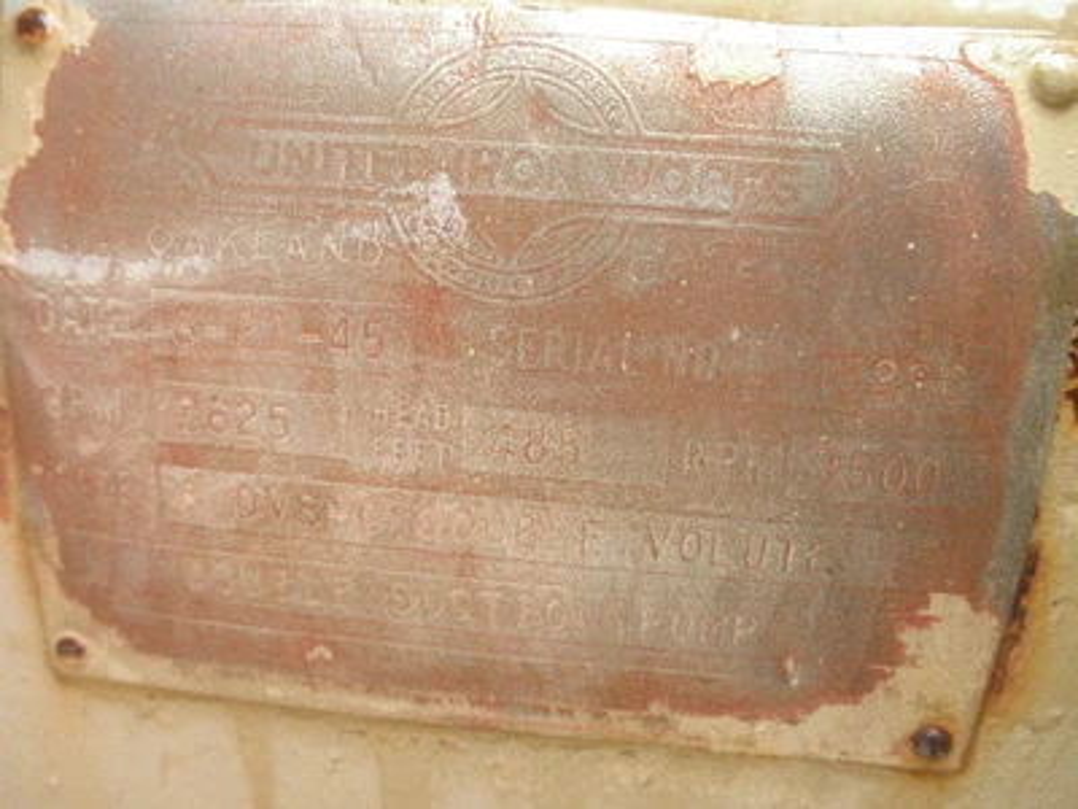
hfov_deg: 63.4
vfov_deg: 49.7
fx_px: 872
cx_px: 539
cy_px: 404
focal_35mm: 28
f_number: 3
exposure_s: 1/15
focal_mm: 5
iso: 200
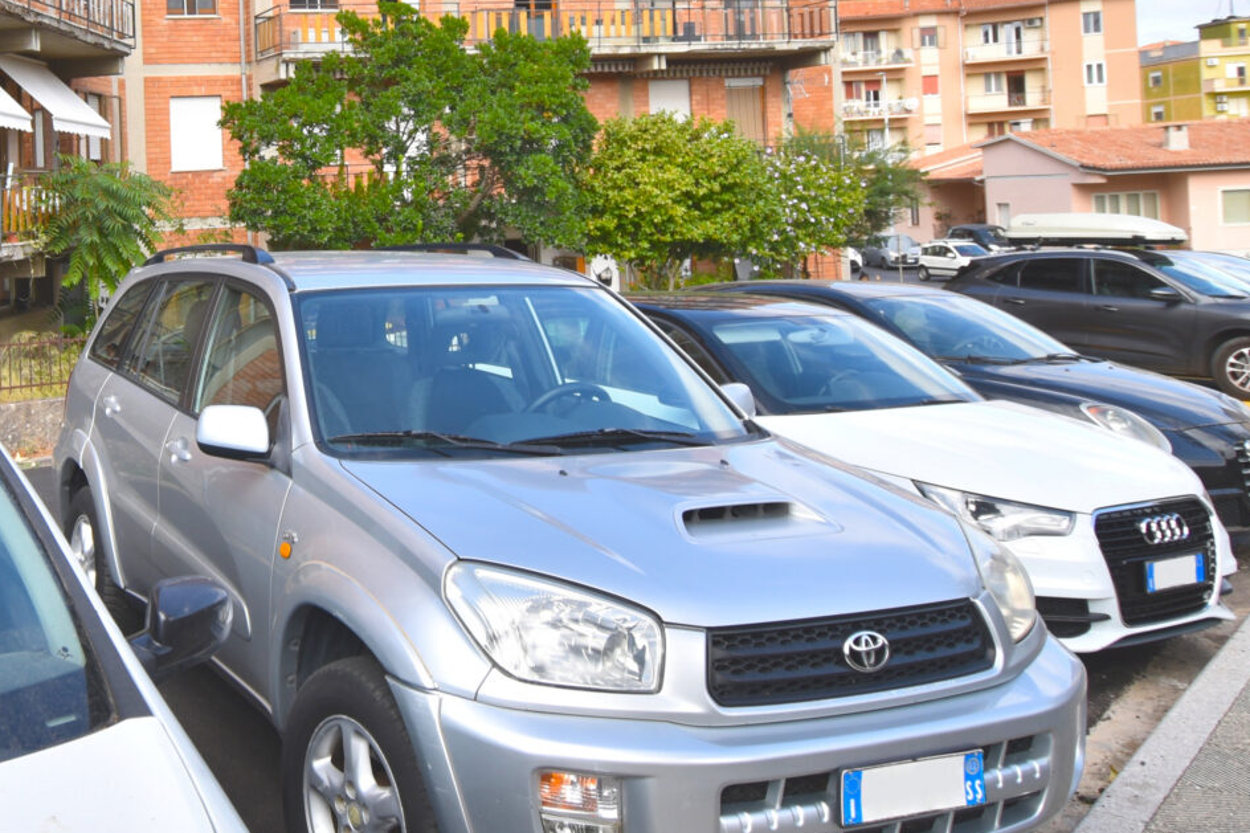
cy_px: 198
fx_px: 1268
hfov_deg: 48.6
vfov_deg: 35.5
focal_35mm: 37
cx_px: 200
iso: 100
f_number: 4.8
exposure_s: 1/250
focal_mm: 11.5
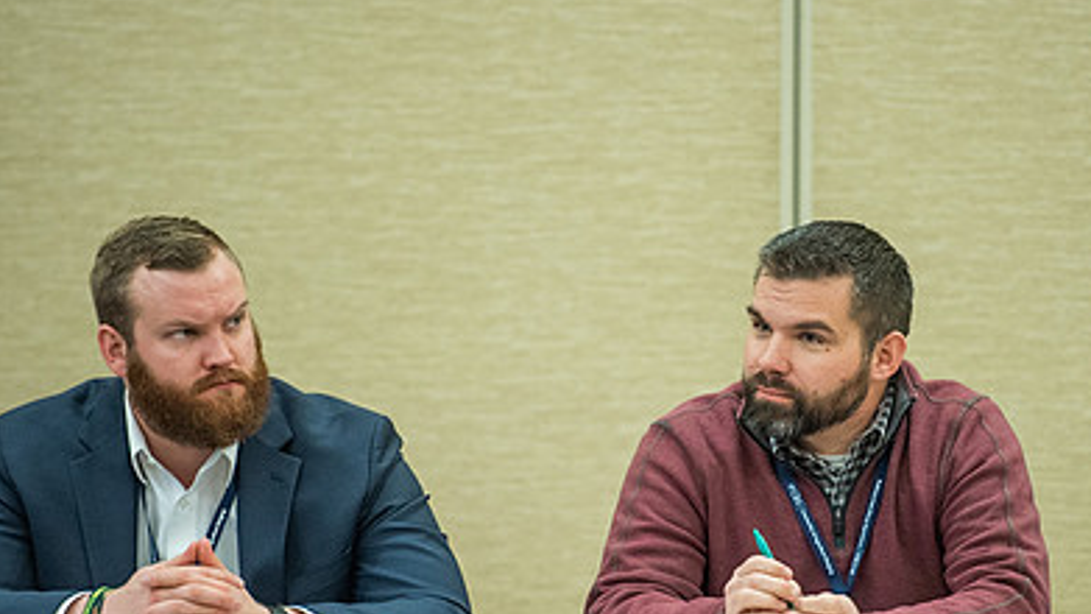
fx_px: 8998
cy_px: 451
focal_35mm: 311
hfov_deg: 6.9
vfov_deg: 3.9
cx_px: 647
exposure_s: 1/160
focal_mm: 200
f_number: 2.8
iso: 2000
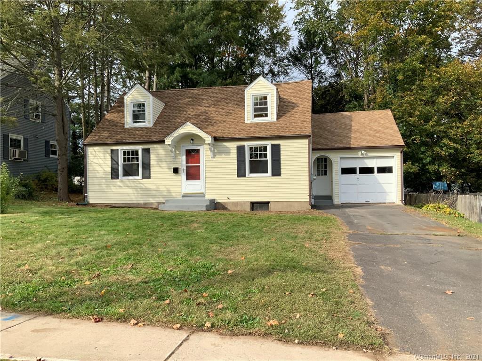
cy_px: 180
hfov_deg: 61.7
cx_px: 241
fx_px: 404
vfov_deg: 48.2
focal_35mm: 29
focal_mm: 3
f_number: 1.8
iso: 16
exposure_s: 1/869
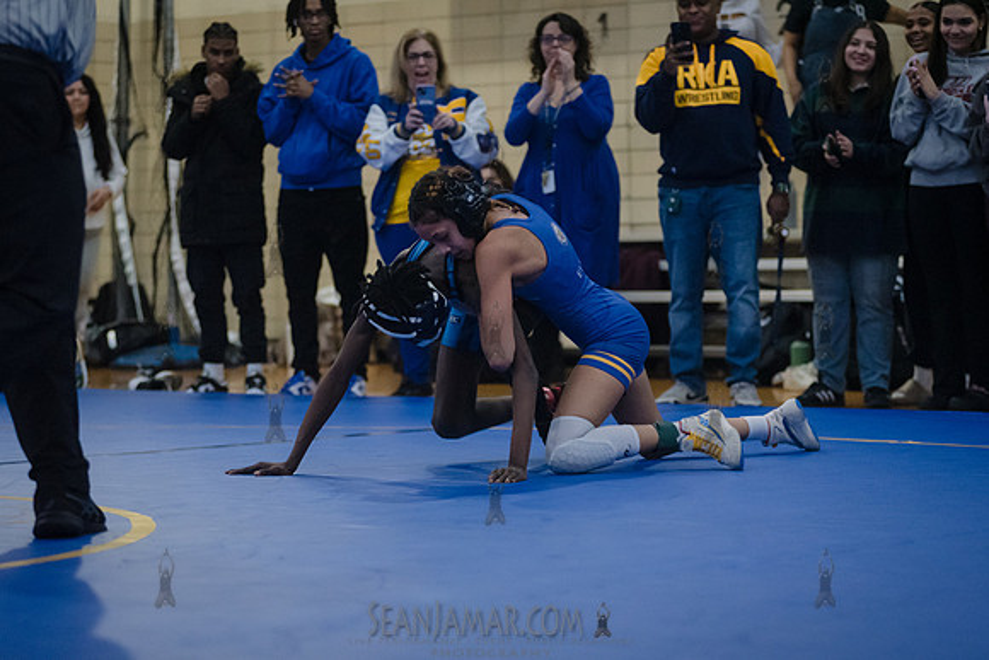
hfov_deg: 18.5
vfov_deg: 12.4
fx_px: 3033
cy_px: 330
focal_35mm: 110
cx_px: 494
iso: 6400
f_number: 3.2
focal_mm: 105
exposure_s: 1/400
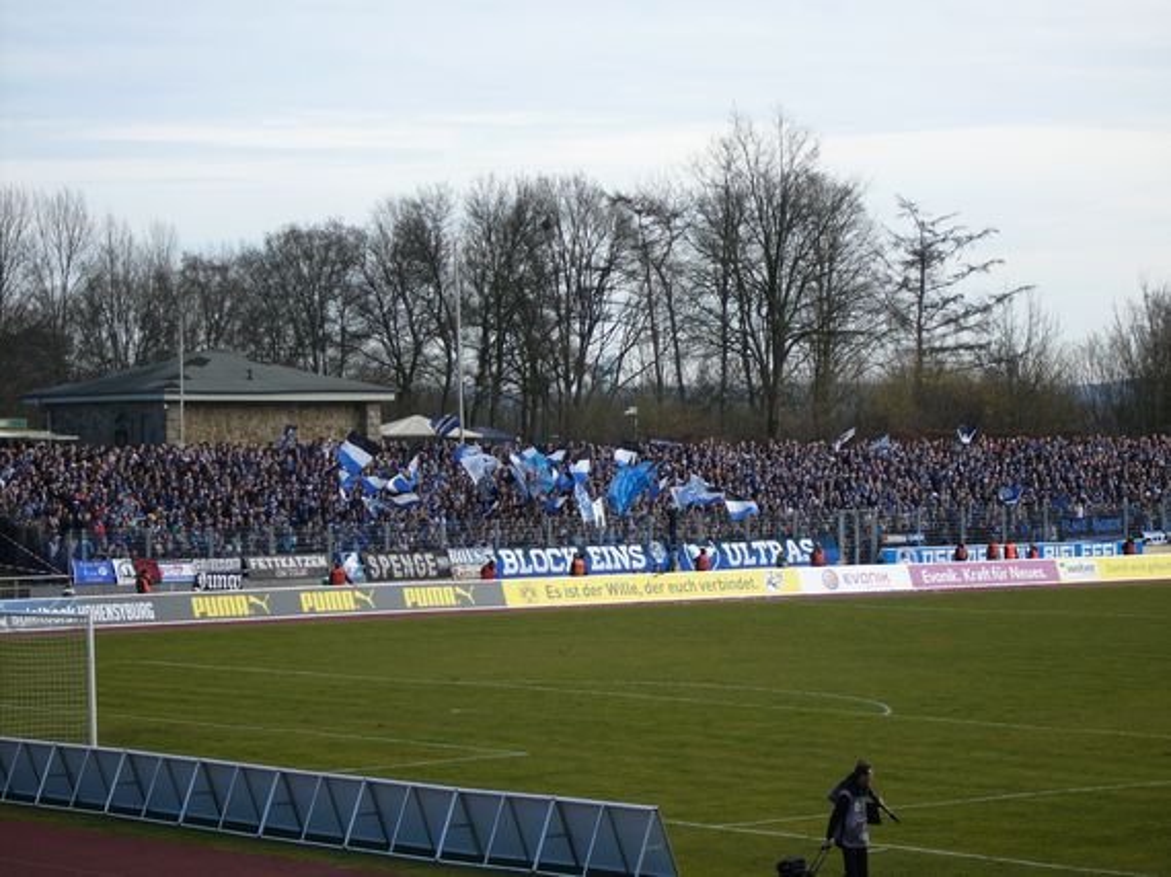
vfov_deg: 14.1
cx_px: 586
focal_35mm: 105
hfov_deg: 18.7
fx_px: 3550
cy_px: 438
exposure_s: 1/200
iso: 50
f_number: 4.9
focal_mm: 17.4
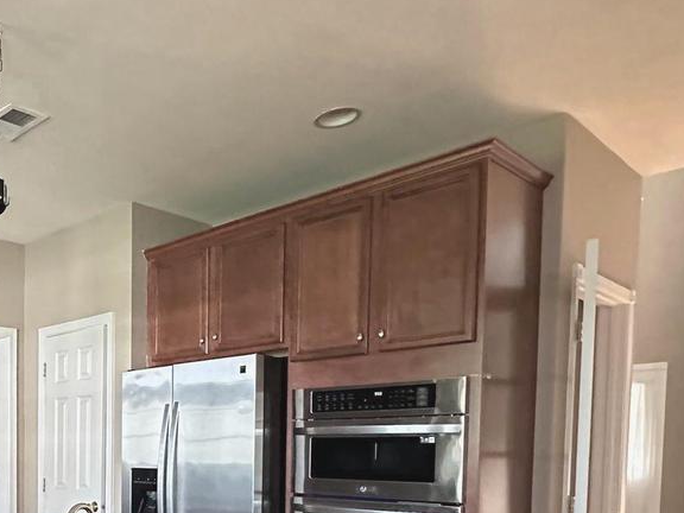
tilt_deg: -3.3
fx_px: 692
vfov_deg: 37.5
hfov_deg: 45.6
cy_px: 481
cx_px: 23
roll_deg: +0.6
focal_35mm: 35
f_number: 2.2
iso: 1250
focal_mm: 2.22
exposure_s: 1/60
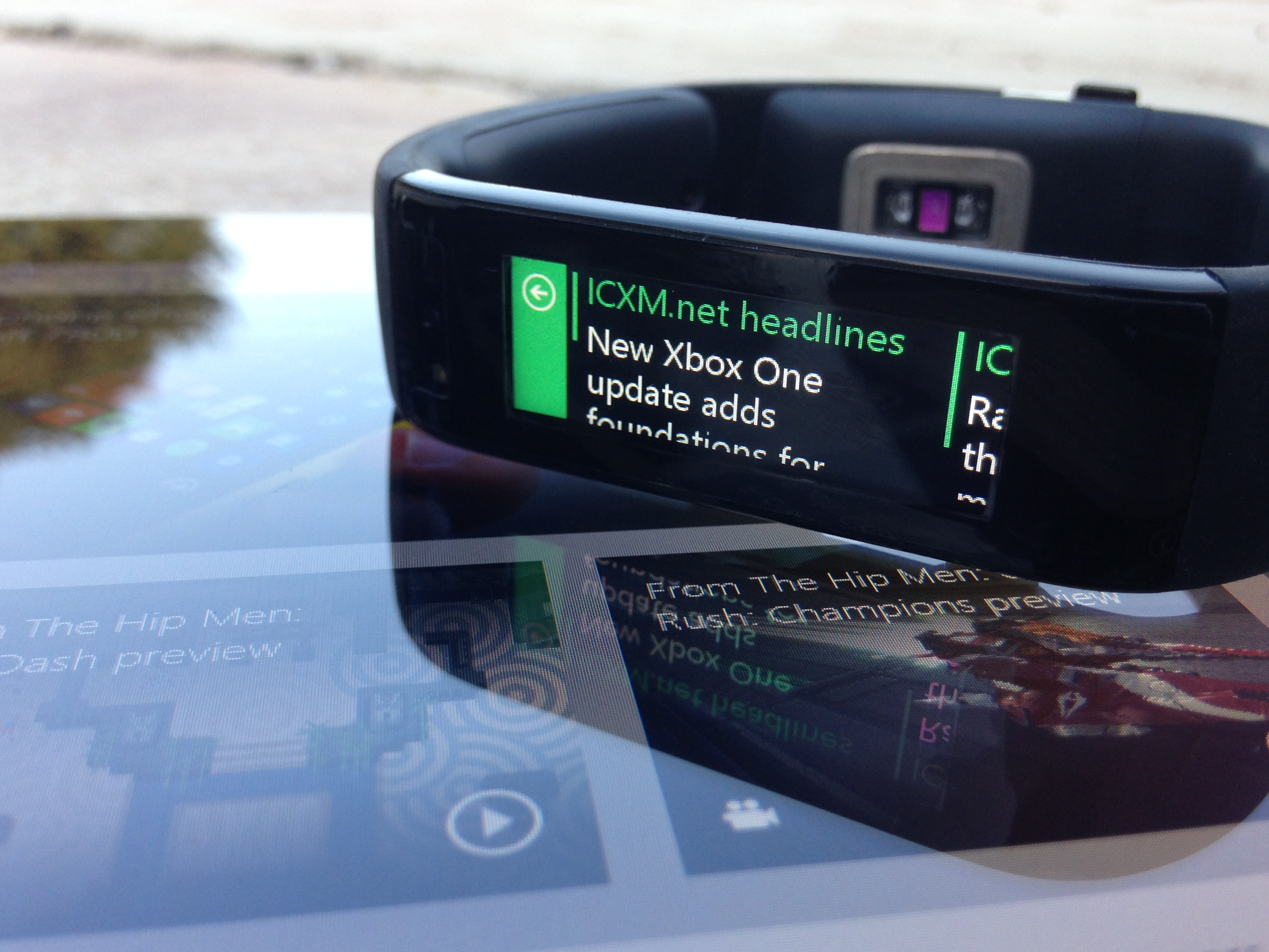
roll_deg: +1.1
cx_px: 643
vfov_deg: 40.7
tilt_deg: -25.3
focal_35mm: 35
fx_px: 1283
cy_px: 475
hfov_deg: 52.6
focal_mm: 4.12
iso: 64
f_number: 2.4
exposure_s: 1/20
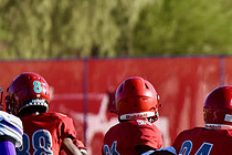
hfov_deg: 3.4
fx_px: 3924
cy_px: 198
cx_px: 165
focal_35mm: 609
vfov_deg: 2.3
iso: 900
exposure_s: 1/4000
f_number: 5.6
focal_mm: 220
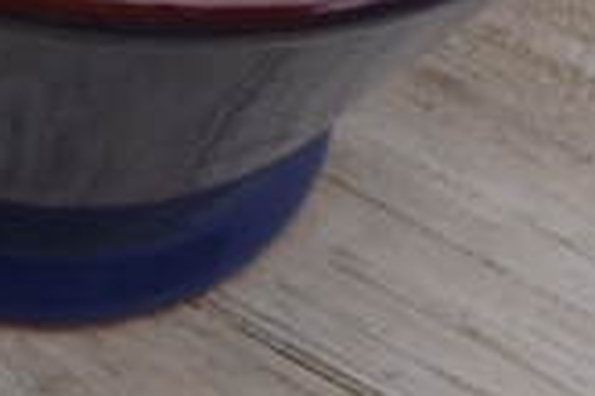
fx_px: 2859
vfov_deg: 7.7
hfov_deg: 11.4
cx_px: -307
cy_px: -320
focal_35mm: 173
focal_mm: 7.1
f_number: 4
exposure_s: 1/200
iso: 100
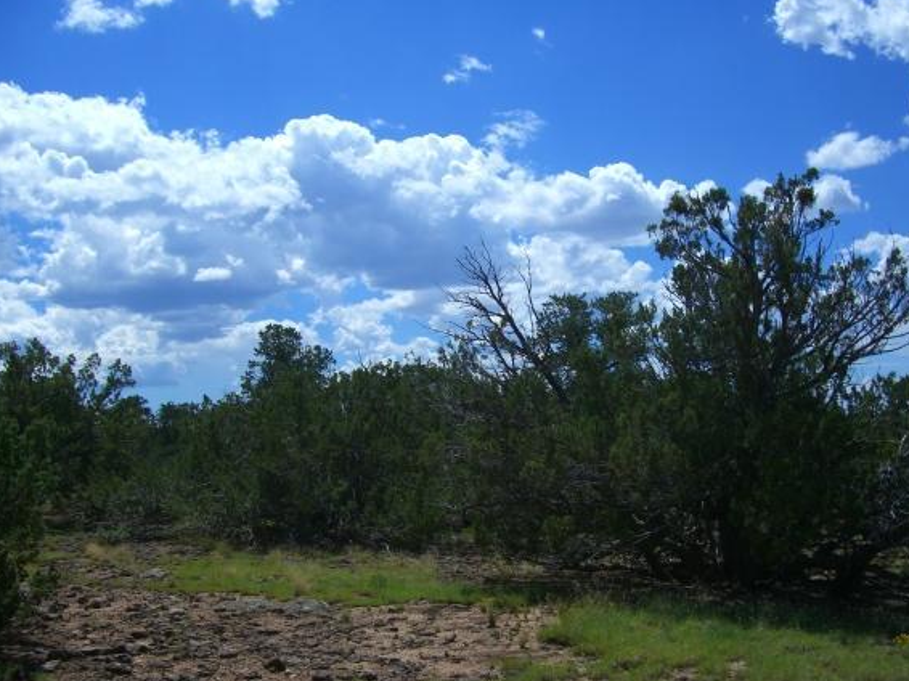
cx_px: 480
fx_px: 1129
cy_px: 373
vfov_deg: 33.5
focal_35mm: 43
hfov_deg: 43.8
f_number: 5.6
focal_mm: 7.9
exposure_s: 1/640
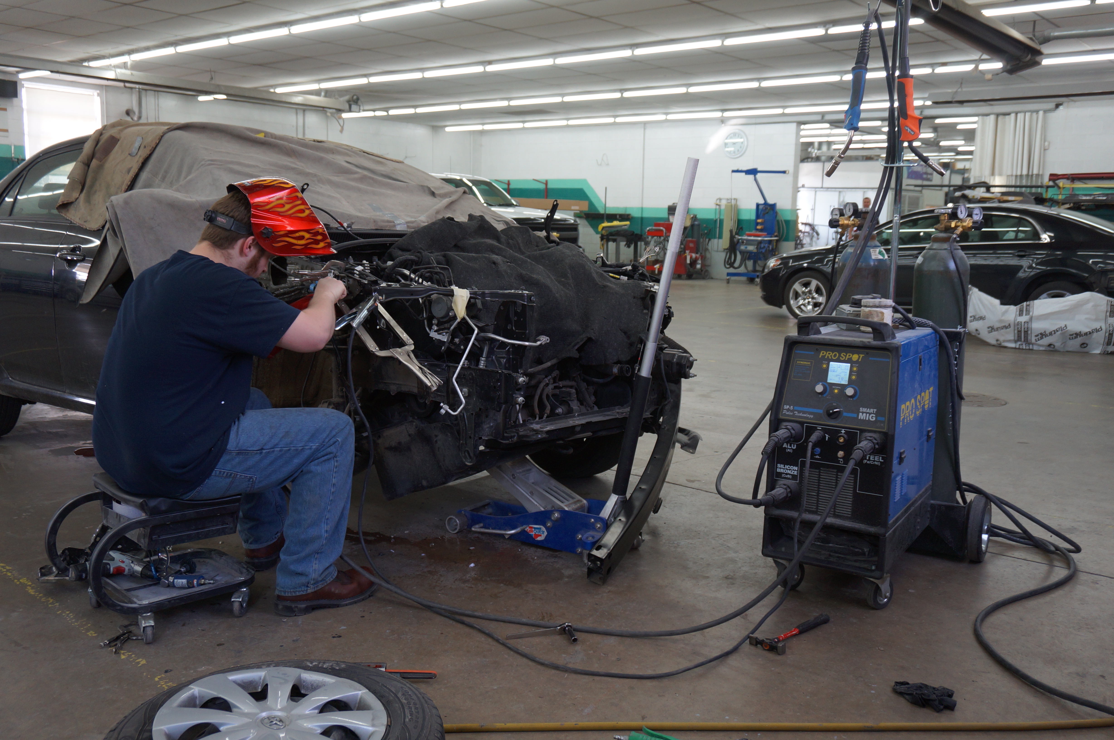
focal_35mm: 32
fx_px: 974
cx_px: 557
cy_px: 370
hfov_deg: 59.5
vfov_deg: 41.6
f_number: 4
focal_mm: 21
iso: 400
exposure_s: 1/60
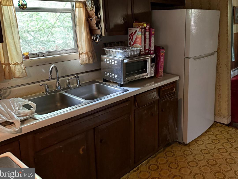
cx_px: 155
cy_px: 61
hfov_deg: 55.8
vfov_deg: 43.6
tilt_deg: -8.0
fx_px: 220
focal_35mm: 32
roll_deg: +1.2
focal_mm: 6.76
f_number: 1.78
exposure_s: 1/30
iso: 1000
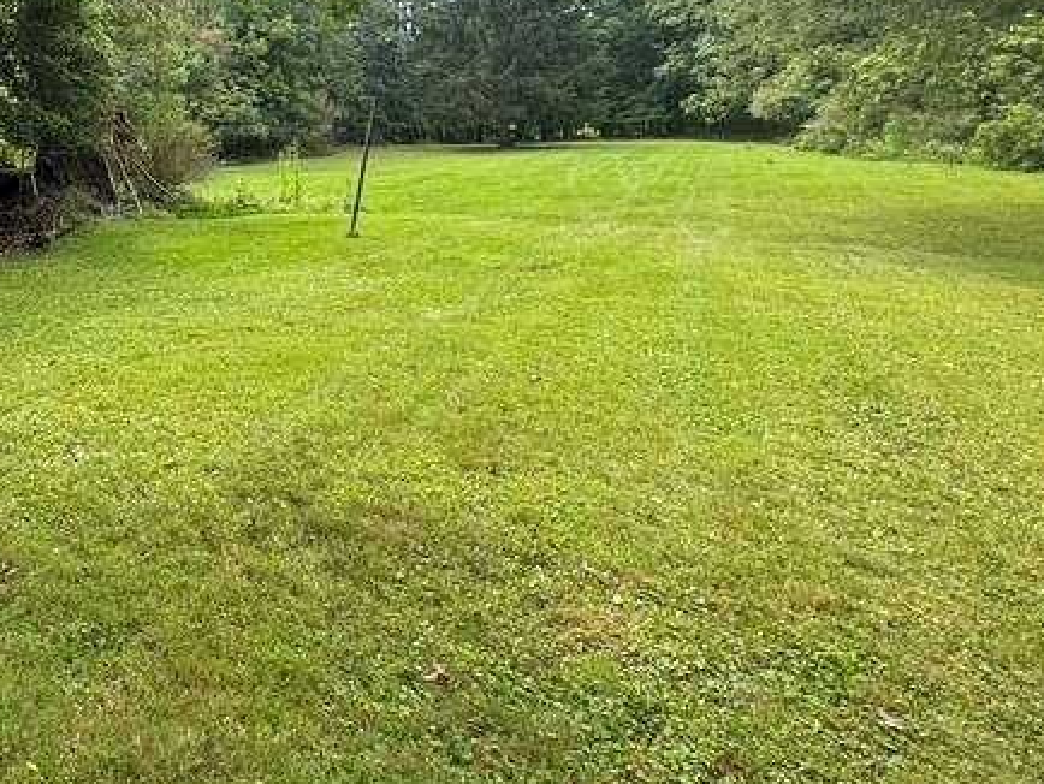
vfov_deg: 41.2
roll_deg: +0.6
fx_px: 996
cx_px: 115
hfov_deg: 49.6
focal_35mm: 33
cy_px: 159
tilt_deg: -2.0
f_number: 2.2
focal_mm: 2.22
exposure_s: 1/356
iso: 40
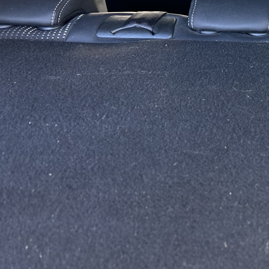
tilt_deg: -18.3
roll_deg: +1.5
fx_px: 554
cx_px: 292
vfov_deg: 26.5
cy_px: 33
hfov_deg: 25.4
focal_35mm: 63
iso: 125
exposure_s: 1/98
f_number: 1.5
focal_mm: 5.7
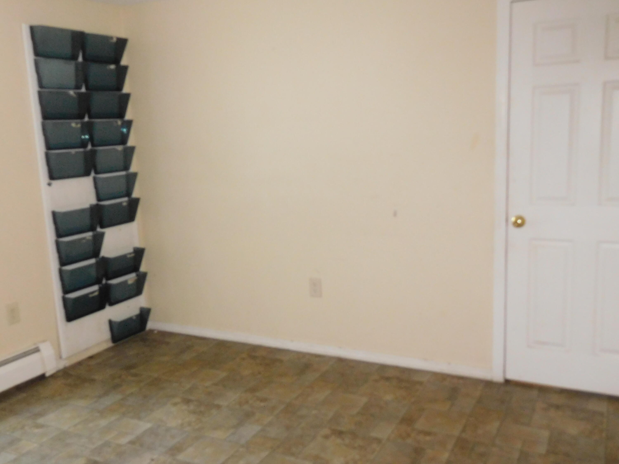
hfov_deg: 56.8
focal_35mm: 32
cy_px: 232
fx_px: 572
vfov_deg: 44.2
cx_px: 310
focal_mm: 5.7
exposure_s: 1/30
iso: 560
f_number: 3.6
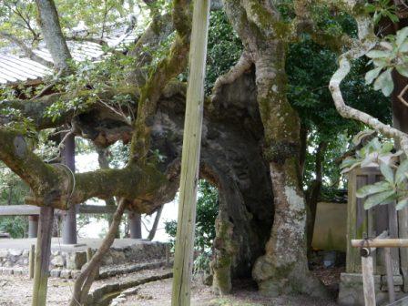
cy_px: 153
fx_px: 589
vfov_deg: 29.1
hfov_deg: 38.2
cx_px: 204
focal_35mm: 50
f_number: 4.6
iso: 400
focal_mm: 25
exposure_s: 1/60
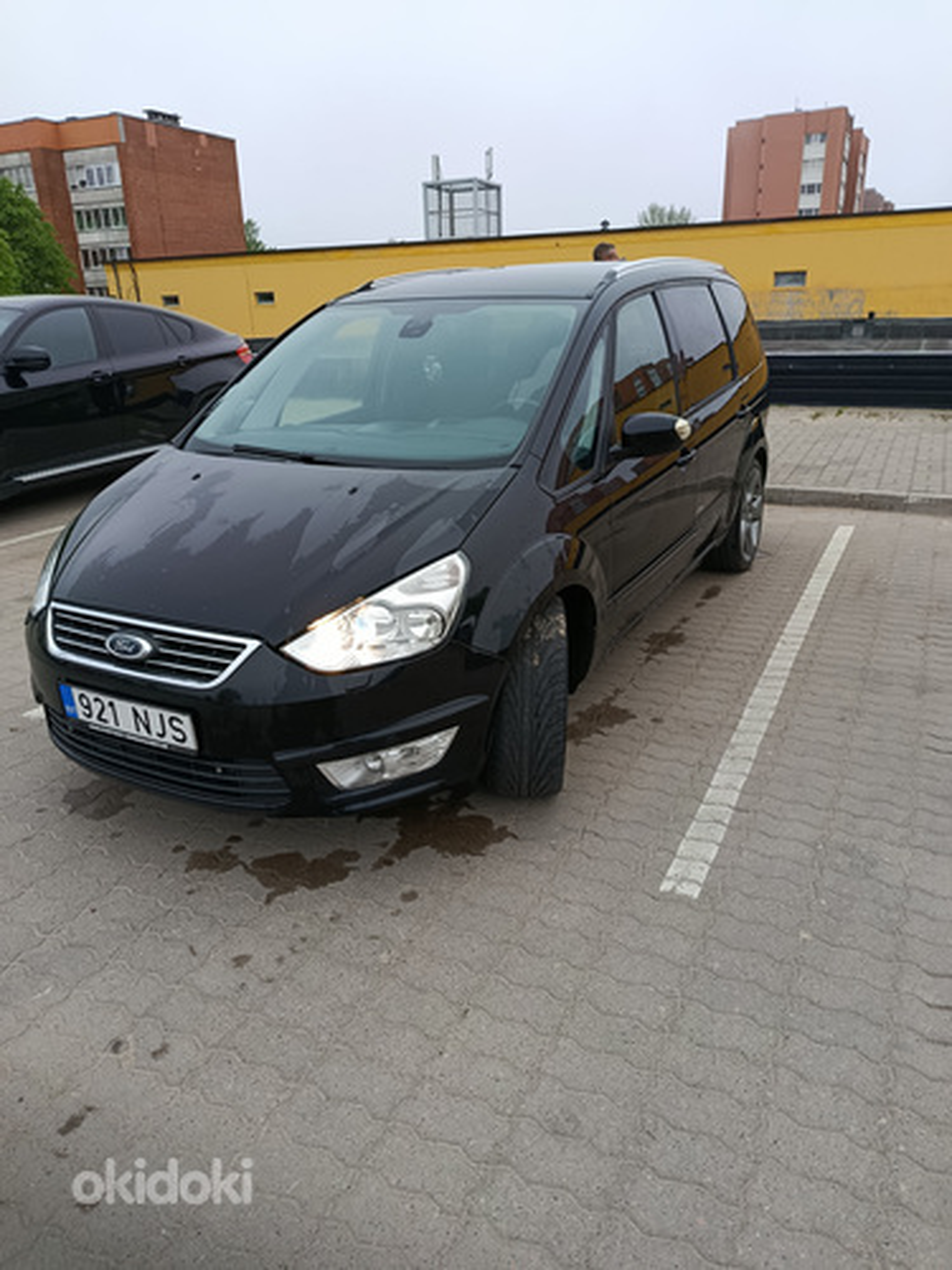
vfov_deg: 71.6
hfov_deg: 56.8
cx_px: 476
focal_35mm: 24
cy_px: 635
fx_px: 880
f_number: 1.7
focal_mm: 5.24
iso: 50
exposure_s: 1/132
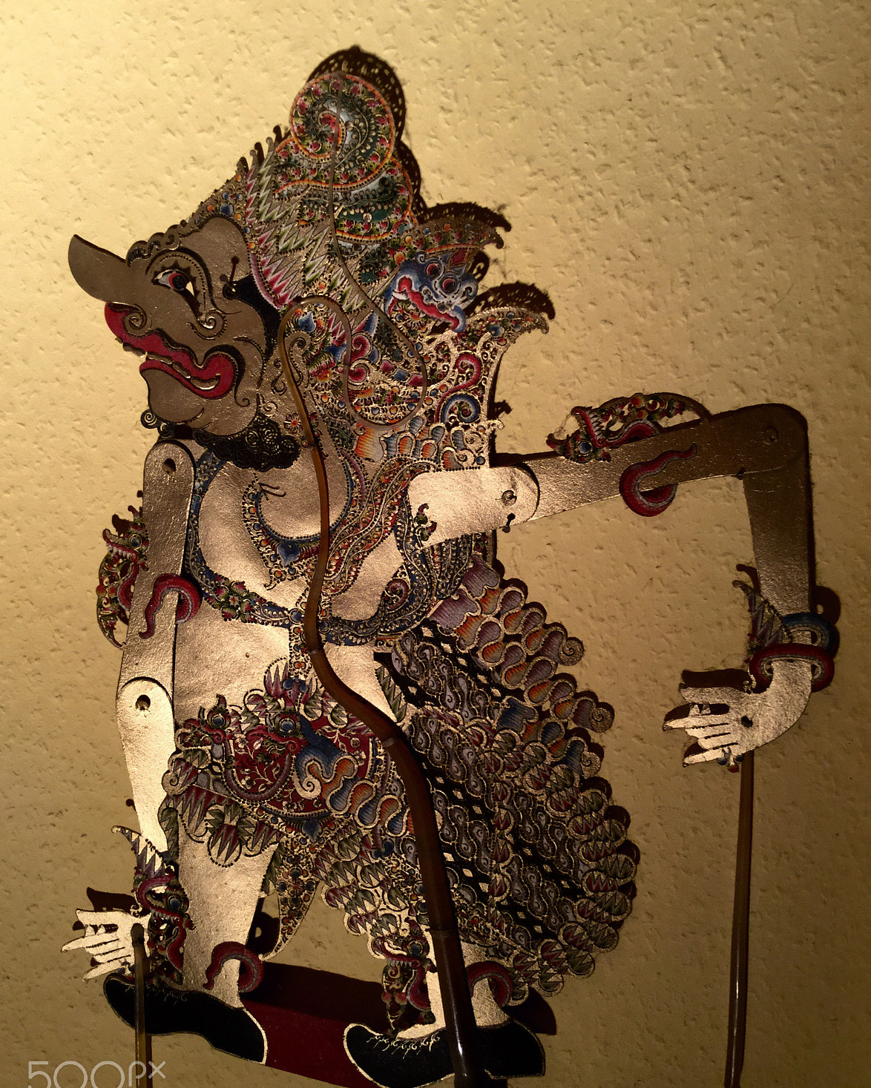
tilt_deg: -8.6
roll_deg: +0.2
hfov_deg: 44.5
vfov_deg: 54.2
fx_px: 1063
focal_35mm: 33
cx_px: 427
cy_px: 582
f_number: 2.4
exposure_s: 1/33
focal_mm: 3.3
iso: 64
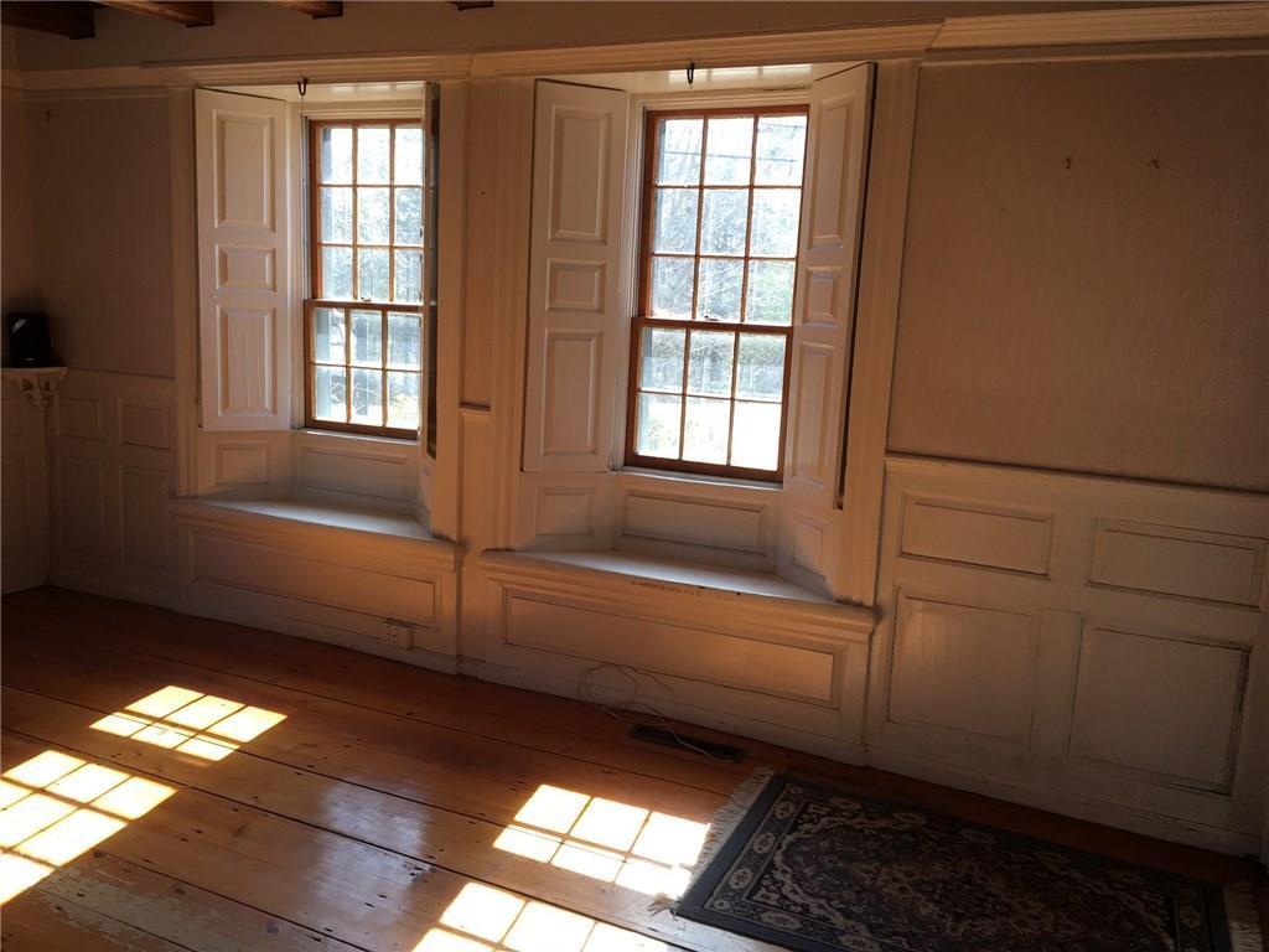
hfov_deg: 61.7
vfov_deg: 48.2
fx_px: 1063
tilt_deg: -11.2
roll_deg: -1.6
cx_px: 634
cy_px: 476
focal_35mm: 29
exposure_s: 1/120
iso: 32
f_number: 2.2
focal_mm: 4.15
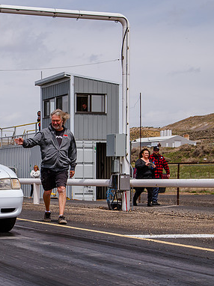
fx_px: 776
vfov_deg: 20.8
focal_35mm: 94
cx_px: 13
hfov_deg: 15.5
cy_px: 176
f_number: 10
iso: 200
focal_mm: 50
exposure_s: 1/400
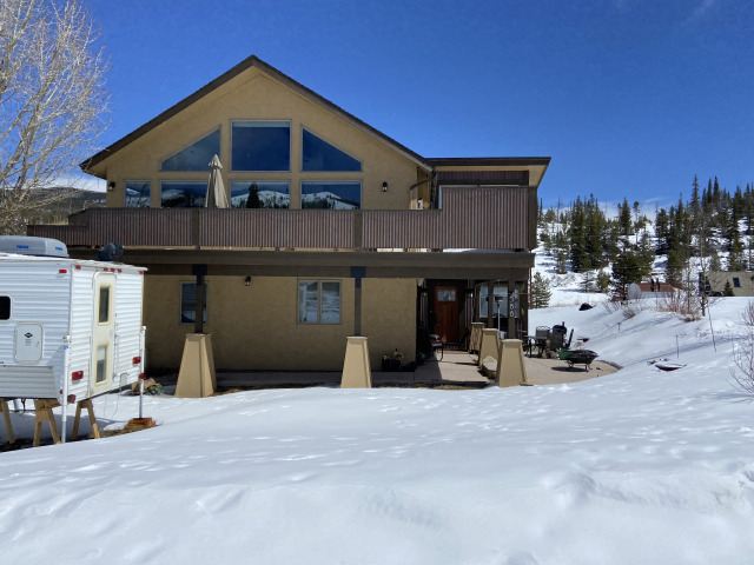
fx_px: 566
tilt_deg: +1.5
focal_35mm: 26
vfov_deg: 53.1
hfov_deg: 67.3
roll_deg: -0.8
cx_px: 377
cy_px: 282
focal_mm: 4.25
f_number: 1.8
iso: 32
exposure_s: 1/7194
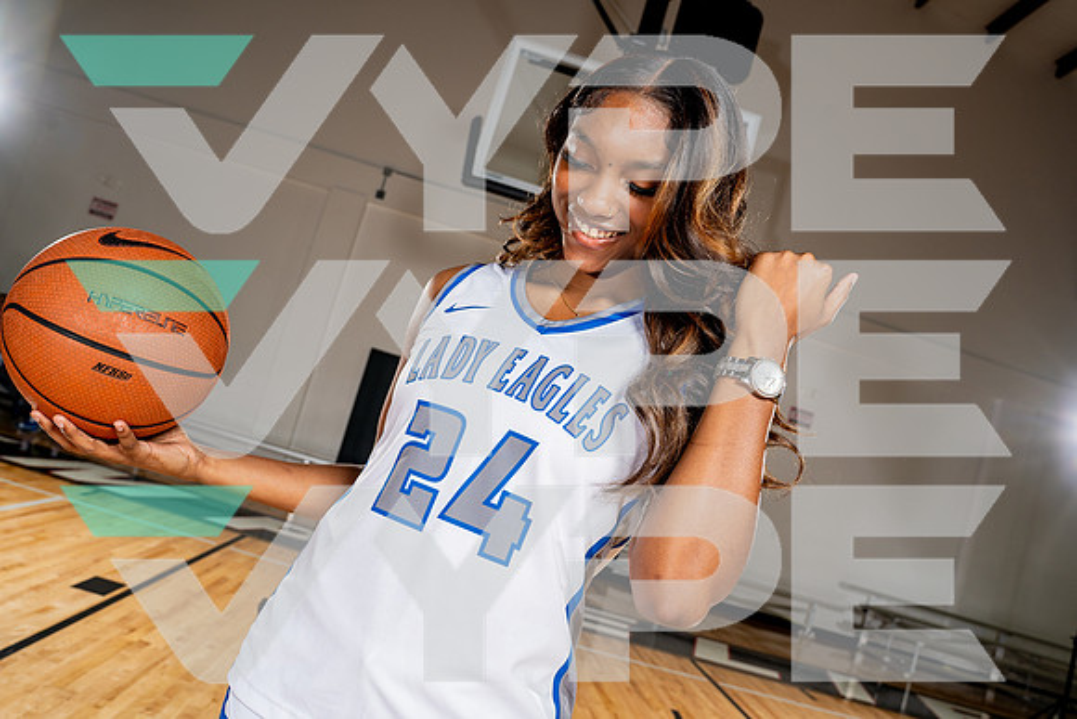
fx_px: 838
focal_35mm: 28
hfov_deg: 65.5
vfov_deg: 46.4
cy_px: 360
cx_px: 538
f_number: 5.6
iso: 200
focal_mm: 28
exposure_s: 1/250
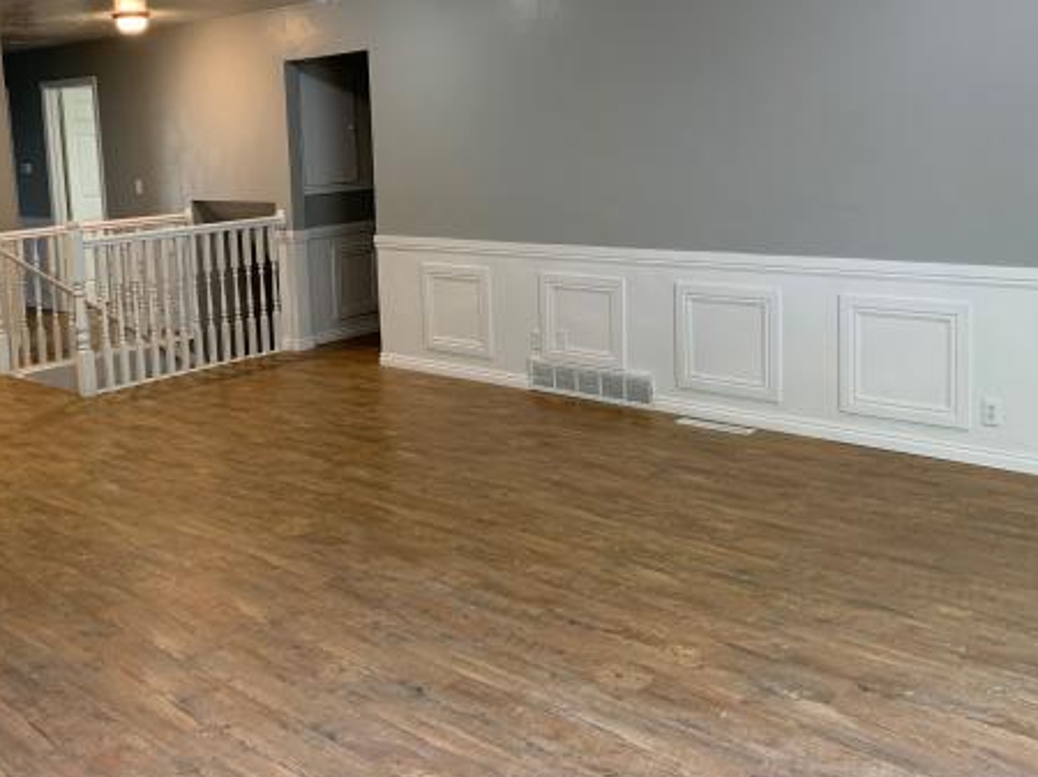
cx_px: 341
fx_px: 1109
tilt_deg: -6.1
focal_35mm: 37
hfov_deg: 49.2
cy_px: 277
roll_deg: +2.7
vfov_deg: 38.3
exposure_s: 1/60
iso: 125
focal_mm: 4.25
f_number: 1.8
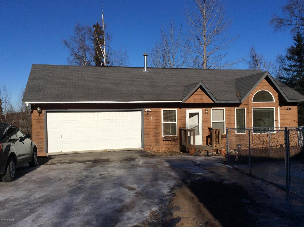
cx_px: 152
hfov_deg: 56.9
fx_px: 281
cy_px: 114
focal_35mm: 32
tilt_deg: -1.3
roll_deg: +0.4
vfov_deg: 44.1
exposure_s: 1/3012
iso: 32
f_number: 2.4
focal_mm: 3.3
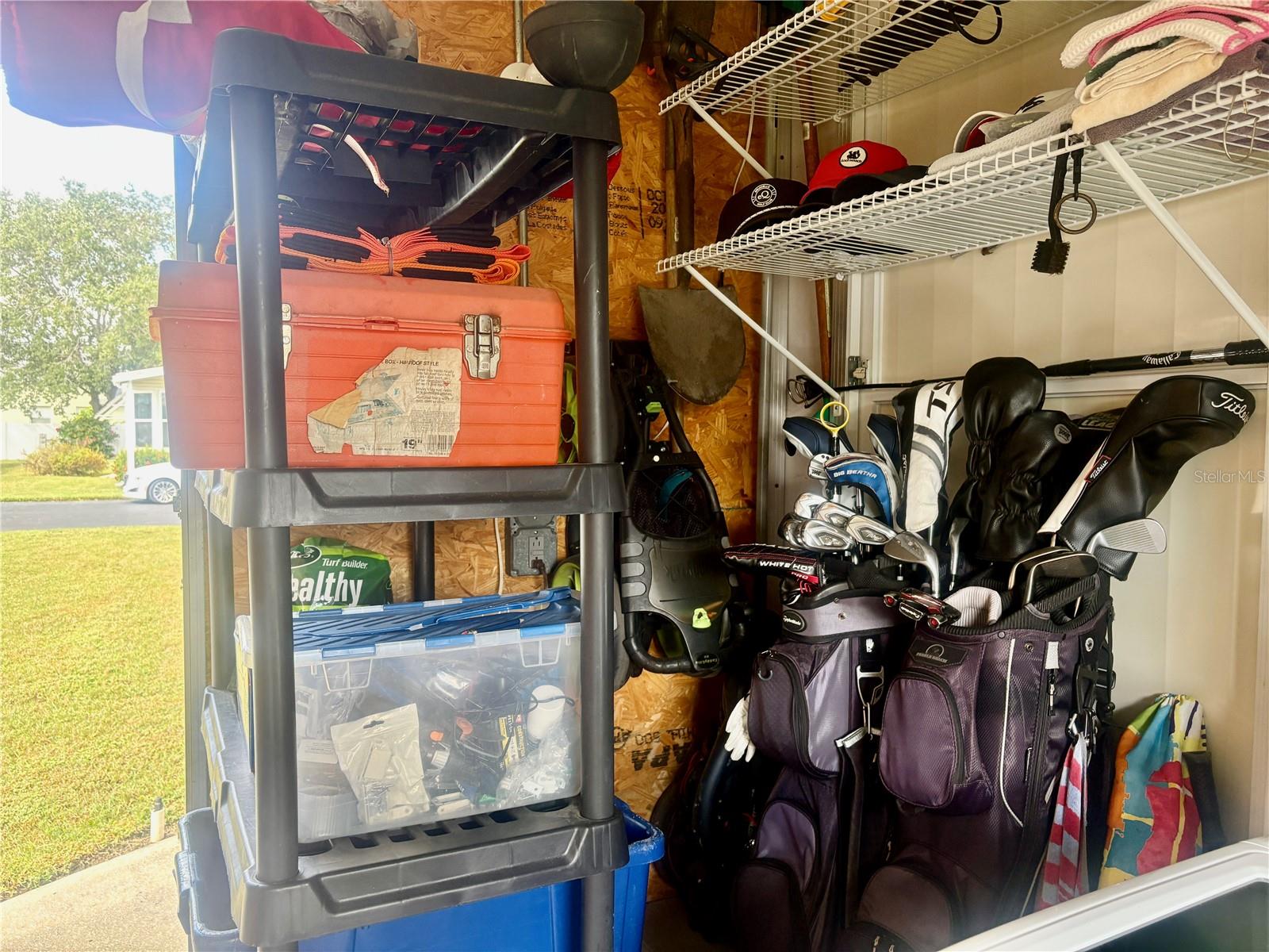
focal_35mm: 26
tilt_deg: -2.9
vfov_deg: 53.1
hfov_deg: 67.3
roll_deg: -0.1
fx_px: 953
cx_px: 634
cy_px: 476
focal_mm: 5.96
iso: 125
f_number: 1.6
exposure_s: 1/60
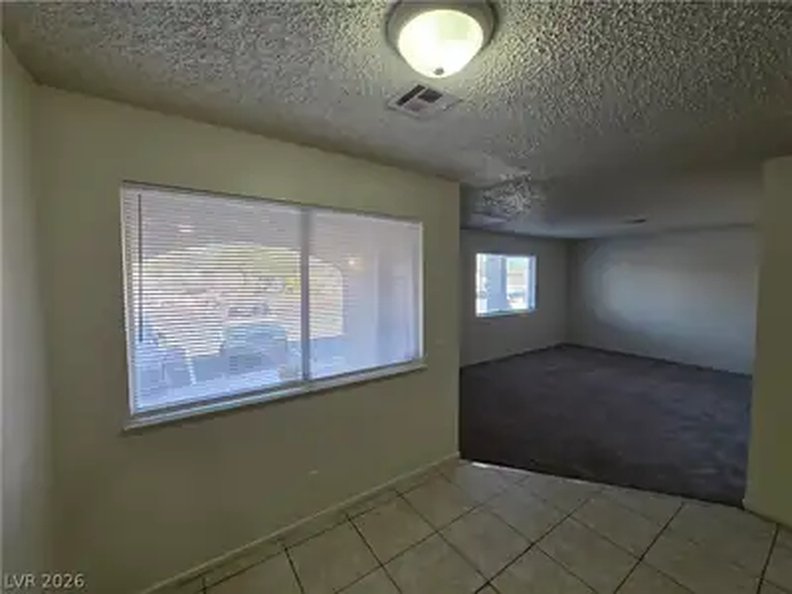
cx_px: 396
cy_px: 297
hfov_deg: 106.2
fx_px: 297
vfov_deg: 89.9
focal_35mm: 13
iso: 125
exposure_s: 1/120
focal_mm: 2.2
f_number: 1.9
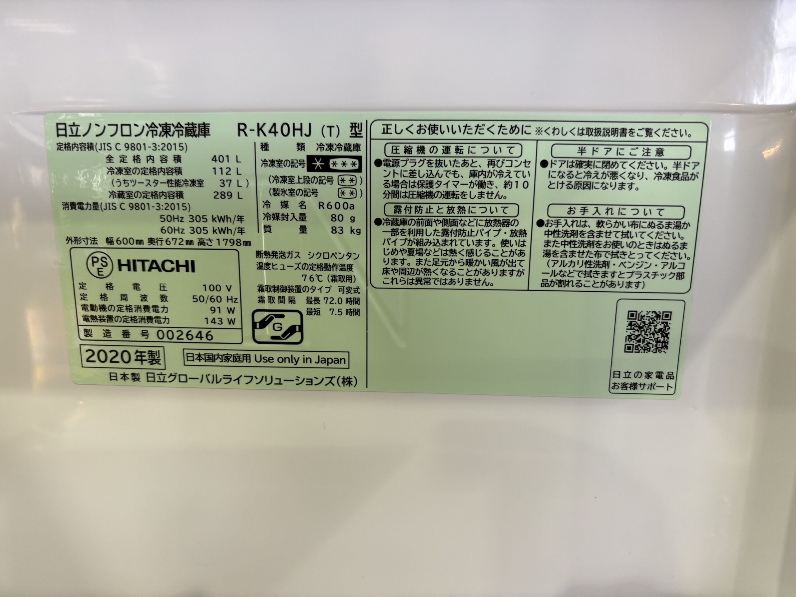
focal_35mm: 26
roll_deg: +0.6
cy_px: 298
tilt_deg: -12.4
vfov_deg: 53.1
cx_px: 398
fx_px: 598
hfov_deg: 67.3
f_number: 1.6
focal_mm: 5.96
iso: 80
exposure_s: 1/50
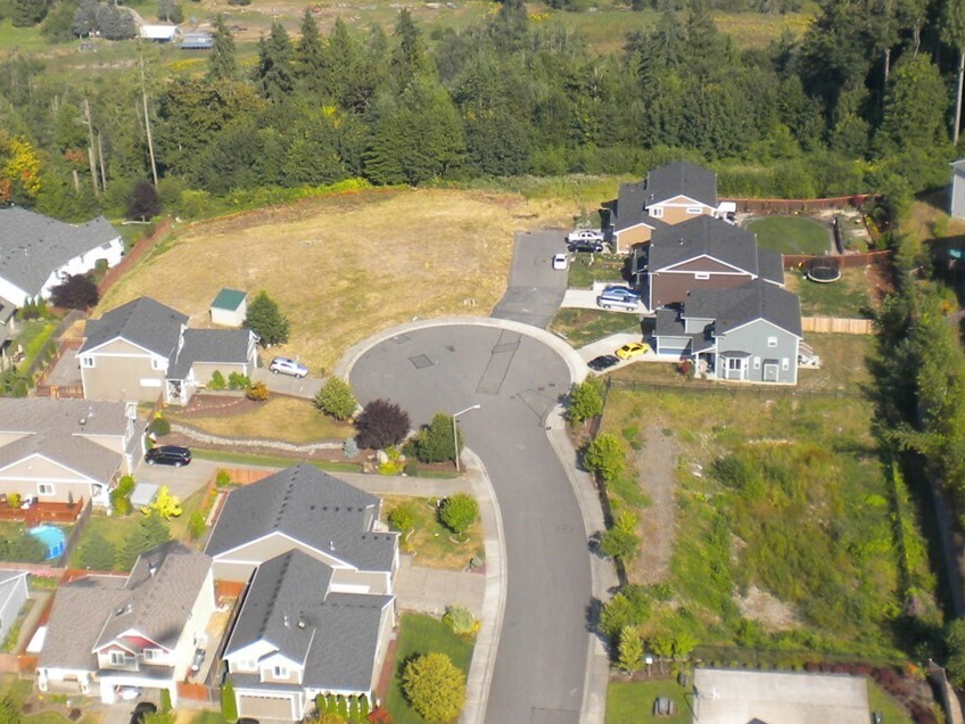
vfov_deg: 22.1
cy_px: 209
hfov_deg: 29.4
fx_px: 1840
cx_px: 434
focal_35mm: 66
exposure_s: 1/487
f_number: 4.6
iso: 80
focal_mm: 6.3
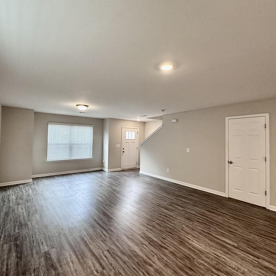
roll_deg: -0.9
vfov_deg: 84.0
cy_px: 134
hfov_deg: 84.0
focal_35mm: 17
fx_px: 153
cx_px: 138
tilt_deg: +1.9
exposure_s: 1/120
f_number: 2.2
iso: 250
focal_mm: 2.22
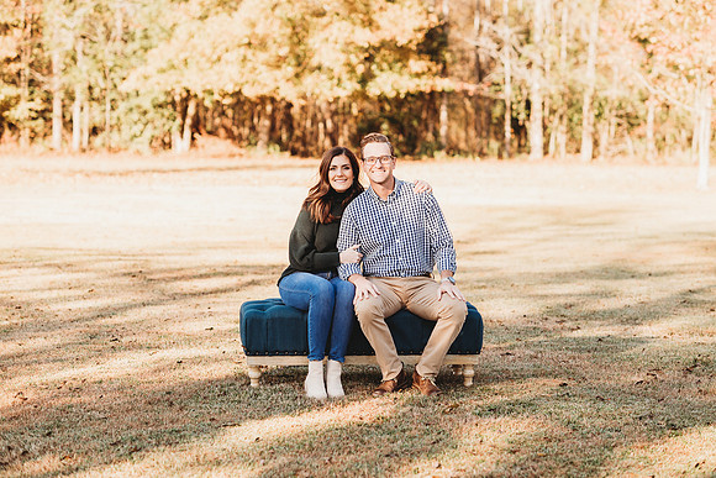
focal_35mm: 85
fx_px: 1691
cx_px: 358
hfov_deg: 23.9
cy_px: 239
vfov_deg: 16.1
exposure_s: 1/640
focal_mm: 85
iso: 200
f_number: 2.5
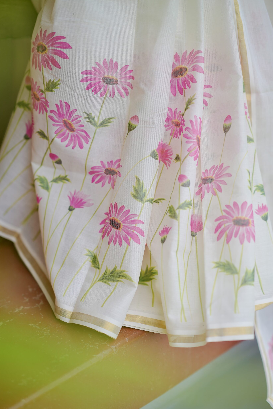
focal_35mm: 88
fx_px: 1000
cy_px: 202
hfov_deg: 15.6
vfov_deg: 23.1
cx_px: 137
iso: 100
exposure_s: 1/800
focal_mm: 85
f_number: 1.4
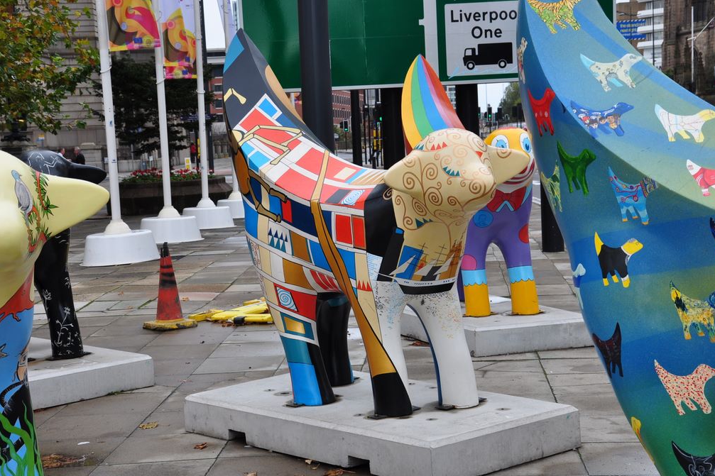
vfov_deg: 21.2
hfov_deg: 31.4
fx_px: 1271
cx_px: 362
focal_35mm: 64
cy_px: 240
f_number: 8
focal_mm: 42
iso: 220
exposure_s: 1/60
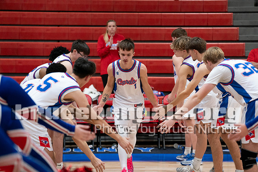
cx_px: 129
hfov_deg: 17.1
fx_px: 860
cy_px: 86
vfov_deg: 11.4
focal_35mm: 120
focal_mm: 120
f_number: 2.8
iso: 5000
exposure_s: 1/1000
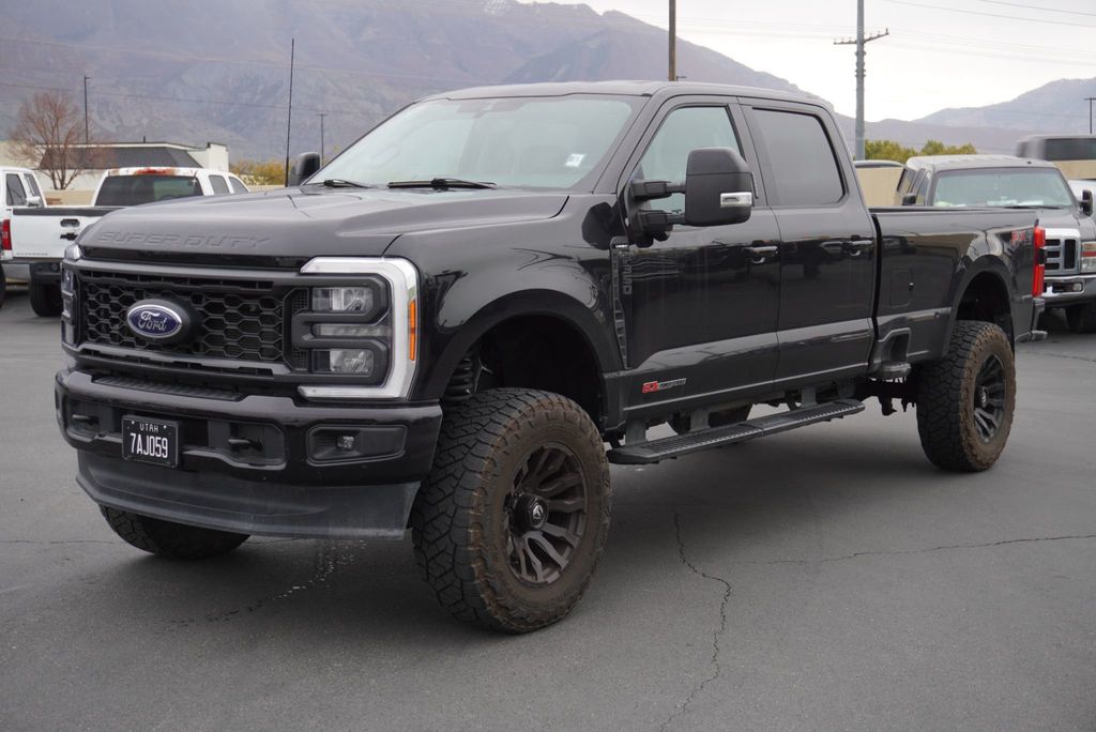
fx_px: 1462
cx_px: 548
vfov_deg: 28.1
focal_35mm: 48
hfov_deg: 41.1
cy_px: 366
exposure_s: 1/60
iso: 100
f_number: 5
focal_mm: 32
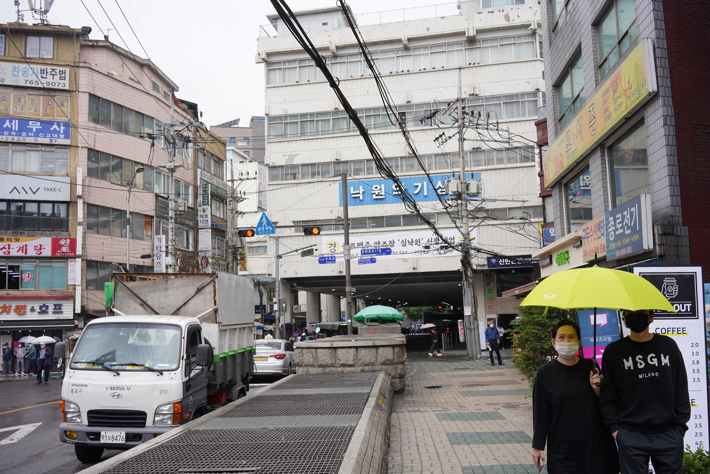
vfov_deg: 37.9
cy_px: 237
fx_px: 690
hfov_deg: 54.4
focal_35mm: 35
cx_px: 355
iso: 200
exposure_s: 1/100
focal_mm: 35
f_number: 10
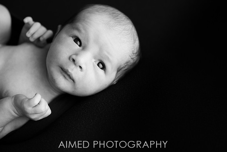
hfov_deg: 28.8
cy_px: 76
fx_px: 441
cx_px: 114
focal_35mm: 70
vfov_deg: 19.5
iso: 320
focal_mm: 70
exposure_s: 1/160
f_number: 3.5
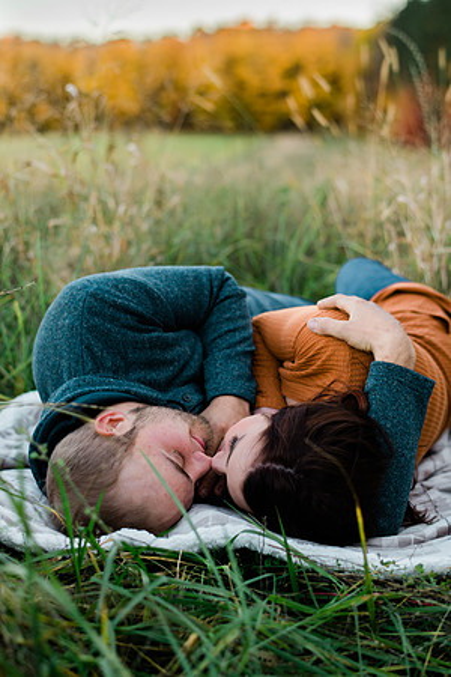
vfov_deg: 34.5
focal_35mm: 58
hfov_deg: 23.4
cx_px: 226
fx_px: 1090
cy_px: 338
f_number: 2.8
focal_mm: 58
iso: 200
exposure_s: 1/200
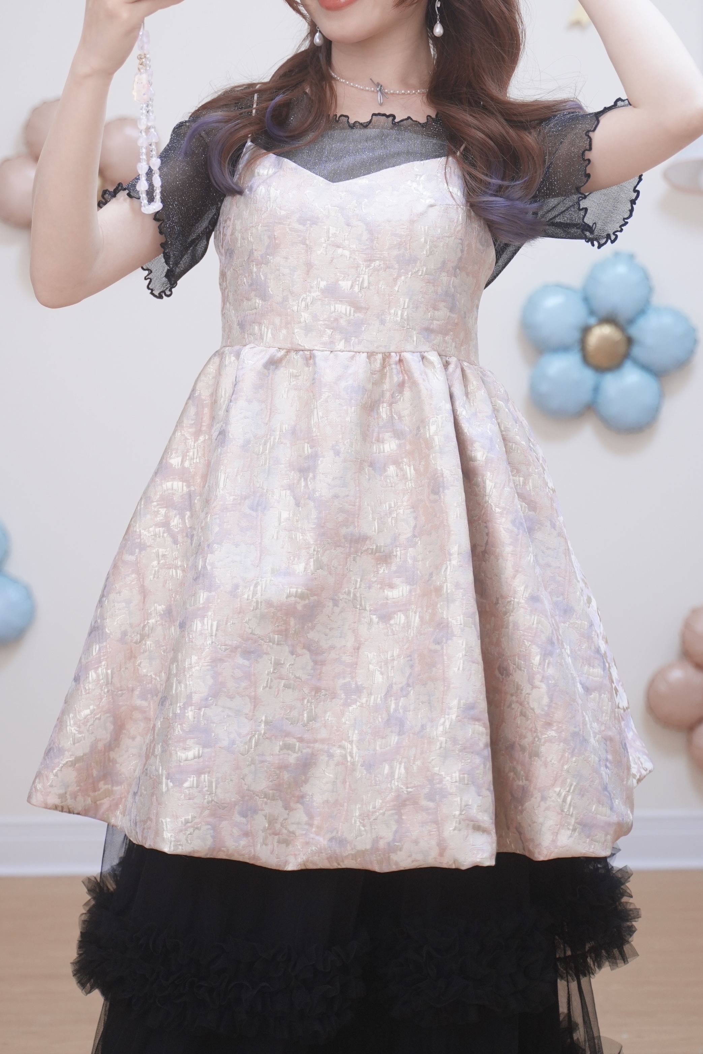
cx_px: 352
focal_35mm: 45
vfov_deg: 43.6
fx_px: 1318
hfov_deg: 29.9
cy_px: 527
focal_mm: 45
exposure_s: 1/250
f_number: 2.8
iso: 640
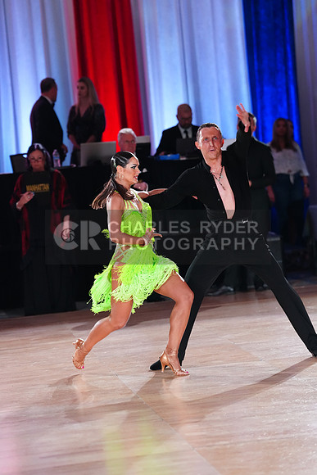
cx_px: 158
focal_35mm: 129
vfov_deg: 15.9
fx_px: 1703
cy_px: 238
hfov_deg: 10.6
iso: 3200
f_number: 3.2
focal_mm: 129
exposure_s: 1/500
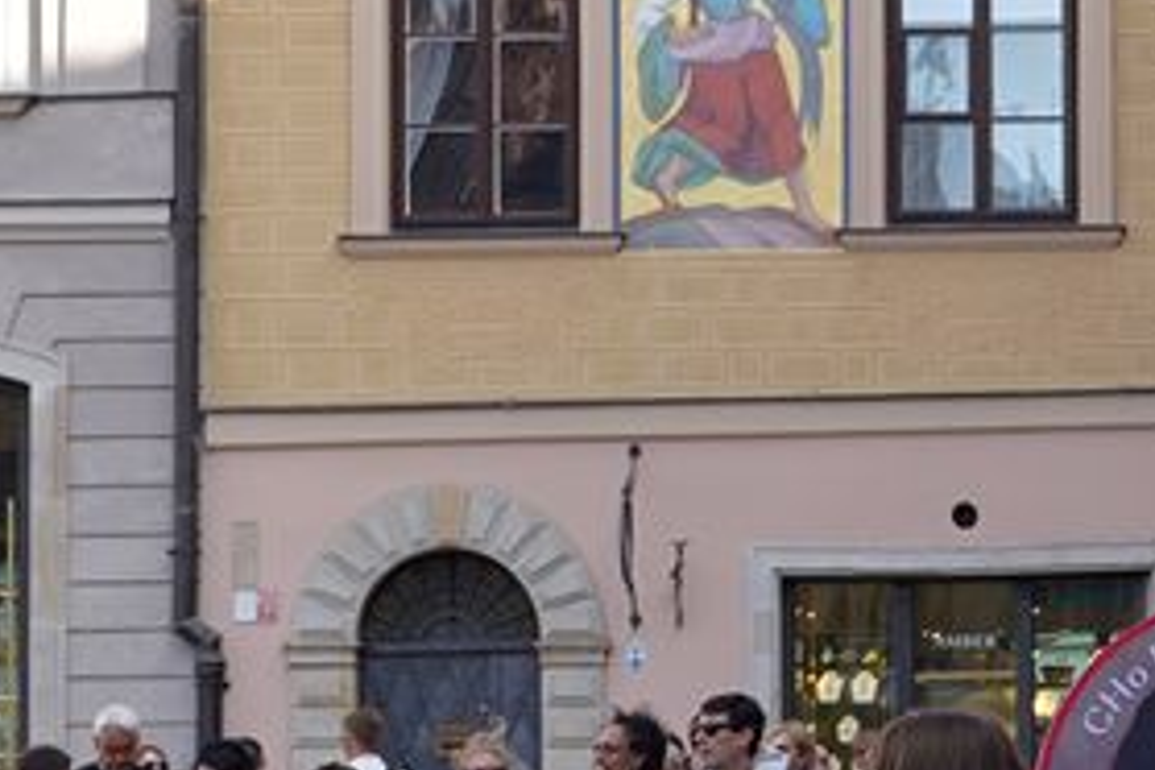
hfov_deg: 11.8
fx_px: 5518
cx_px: 1217
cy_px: 364
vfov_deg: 8.0
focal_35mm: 172
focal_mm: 24
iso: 100
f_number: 7.1
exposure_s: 1/100
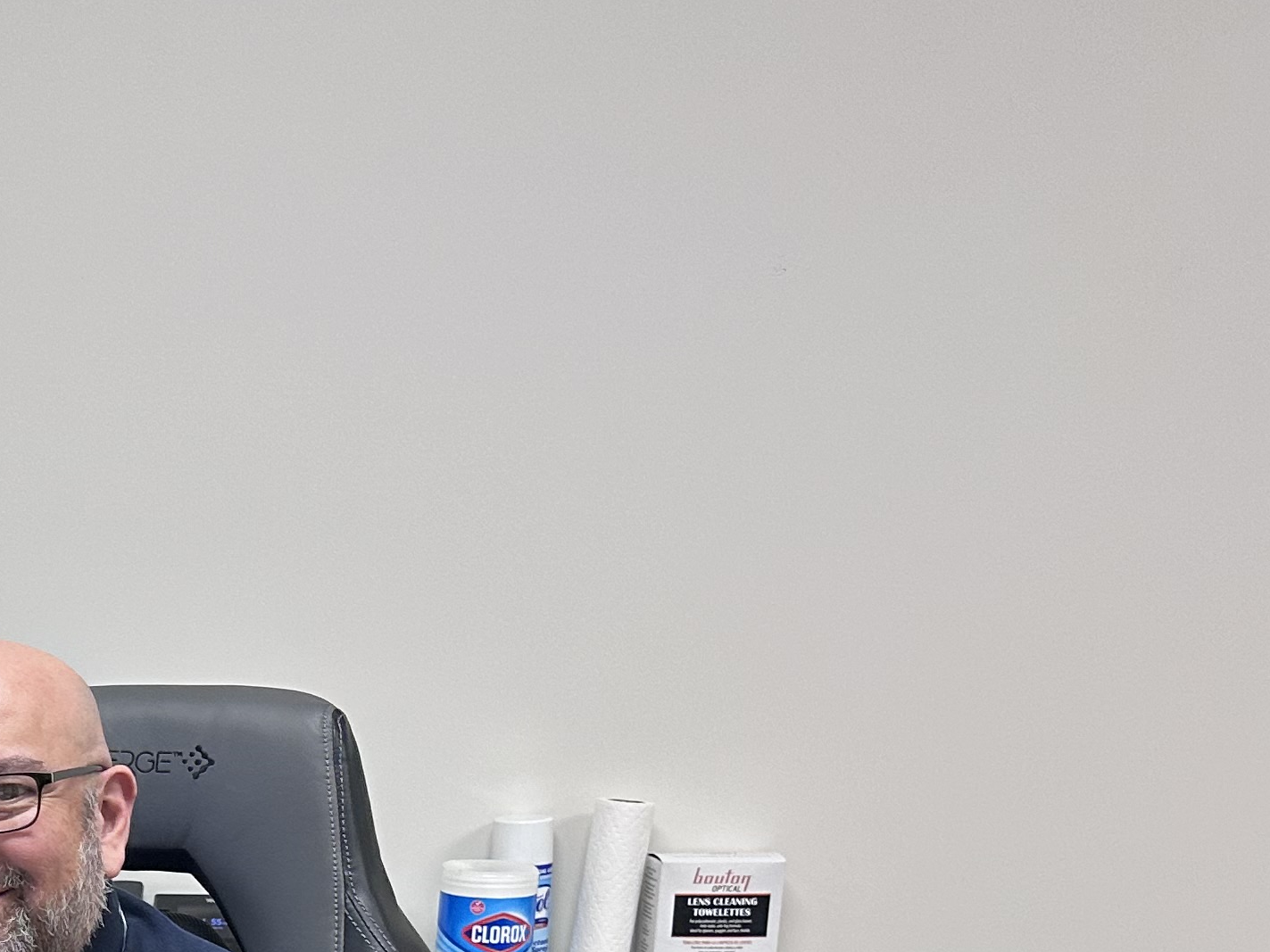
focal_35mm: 68
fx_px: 2495
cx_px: -513
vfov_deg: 20.1
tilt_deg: -15.3
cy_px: 1182
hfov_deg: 23.9
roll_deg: +1.3
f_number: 1.78
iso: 125
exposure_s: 1/60
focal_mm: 6.86
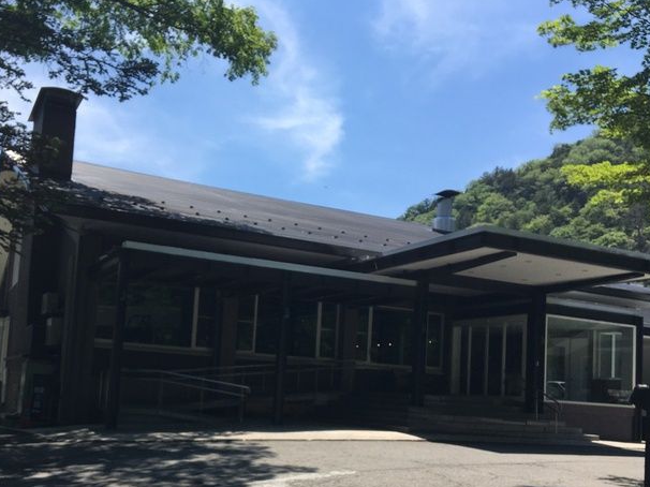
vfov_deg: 36.4
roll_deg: -2.3
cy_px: 323
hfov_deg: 47.7
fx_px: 732
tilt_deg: +5.4
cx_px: 274
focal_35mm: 39
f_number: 2.2
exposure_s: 1/1148
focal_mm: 4.15
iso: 25
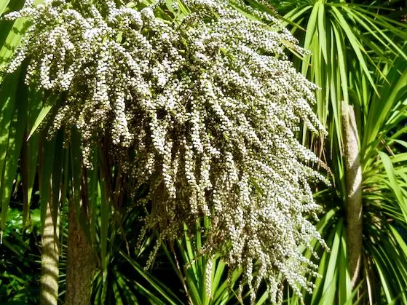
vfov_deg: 26.5
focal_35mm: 55
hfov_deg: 34.8
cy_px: 125
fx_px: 647
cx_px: 255
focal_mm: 5.4
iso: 160
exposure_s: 1/914
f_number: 3.5
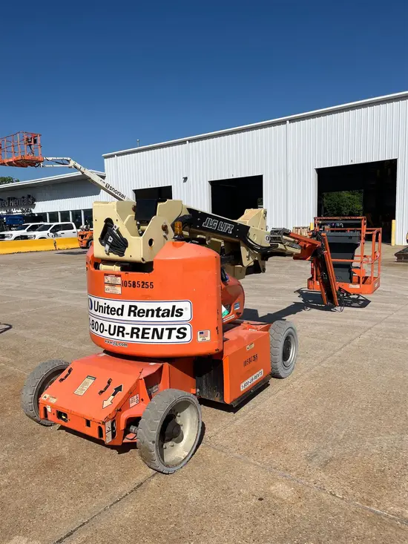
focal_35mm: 26
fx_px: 408
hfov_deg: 53.1
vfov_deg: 67.3
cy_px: 272
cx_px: 204
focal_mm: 5.1
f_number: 1.6
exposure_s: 1/6897
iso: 50
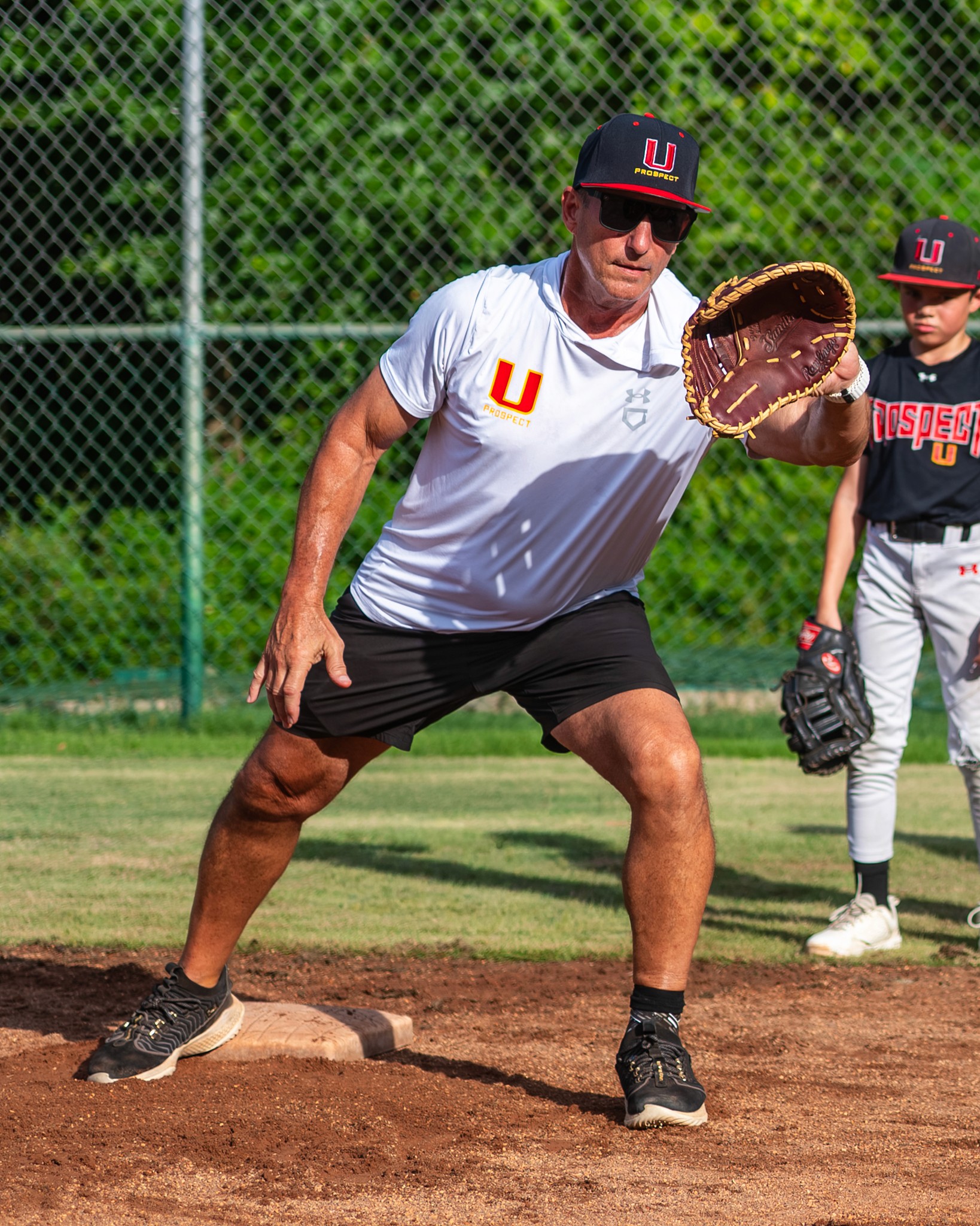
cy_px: 440
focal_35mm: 182
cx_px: 1373
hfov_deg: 8.3
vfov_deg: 10.6
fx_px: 6603
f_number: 2.8
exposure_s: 1/1600
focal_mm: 70
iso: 100
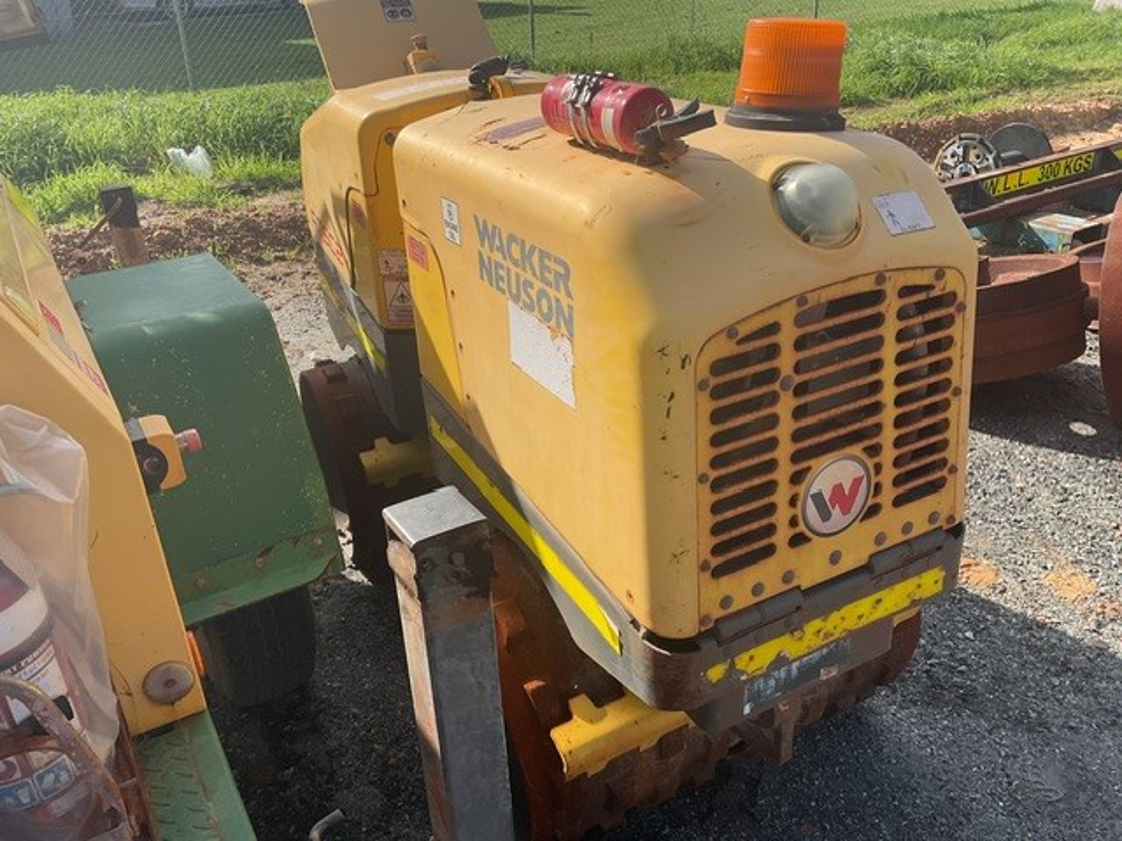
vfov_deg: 48.2
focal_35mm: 29
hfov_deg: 61.7
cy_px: 420
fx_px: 940
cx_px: 561
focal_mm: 3
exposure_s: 1/1377
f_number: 1.8
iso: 16
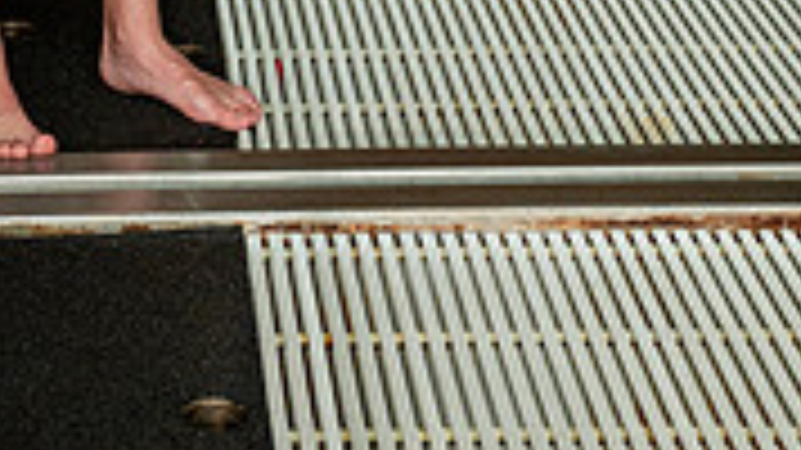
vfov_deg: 9.2
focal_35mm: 122
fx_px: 2590
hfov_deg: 17.4
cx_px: 153
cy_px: -526
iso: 800
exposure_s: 1/250
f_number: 7.1
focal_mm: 46
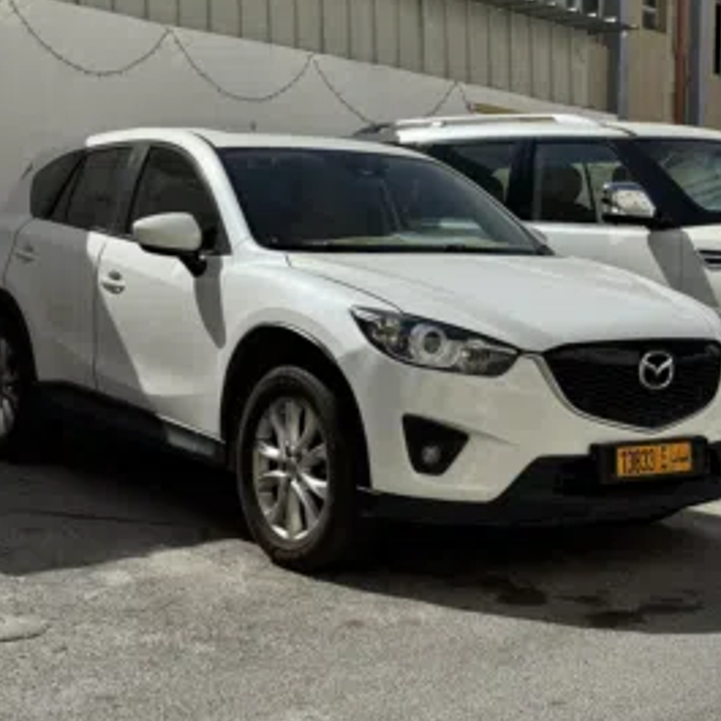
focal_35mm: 64
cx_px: 373
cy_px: 343
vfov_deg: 26.9
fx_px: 1508
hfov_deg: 26.9
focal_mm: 6.76
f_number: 1.78
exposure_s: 1/7937
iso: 64
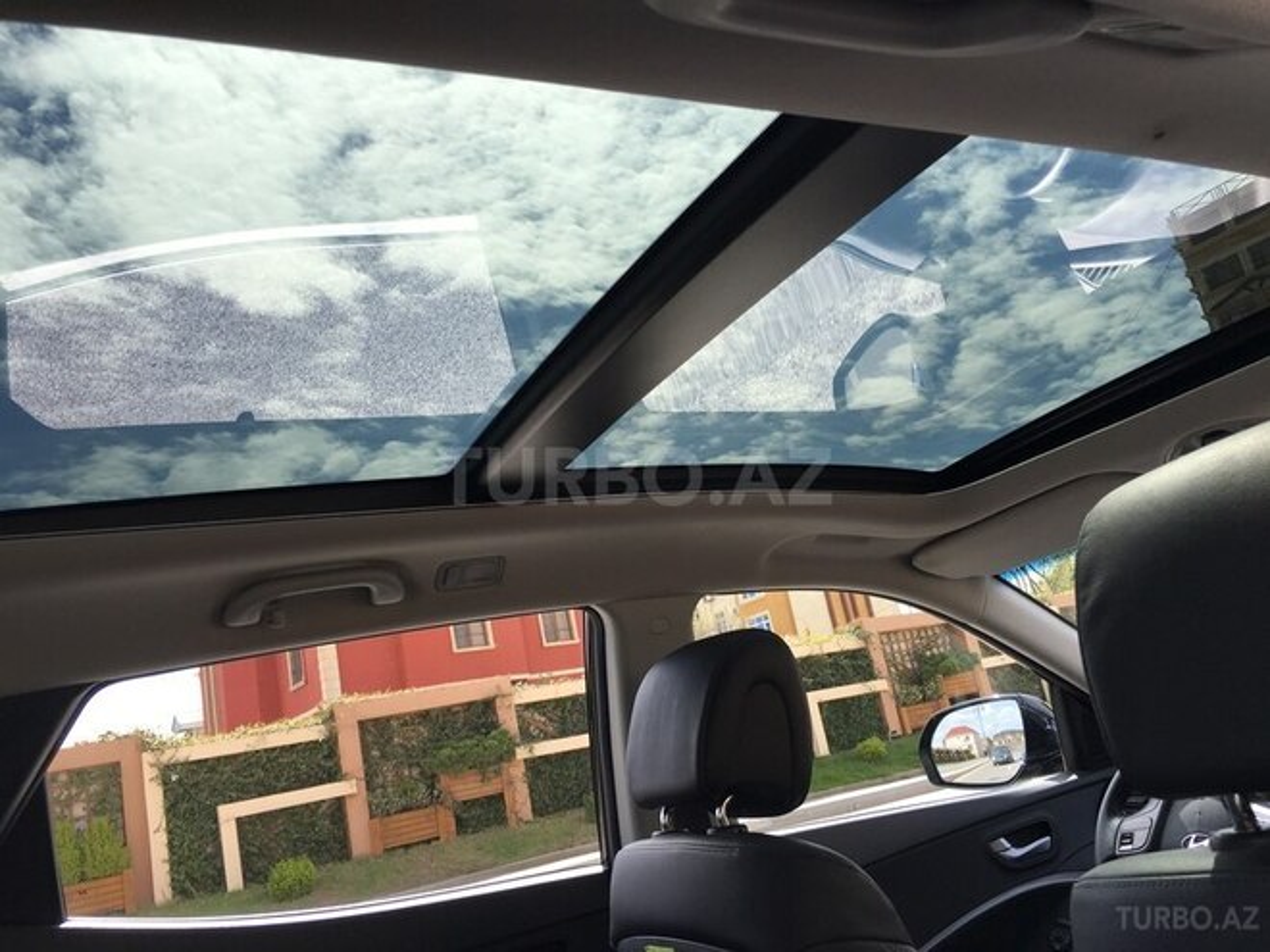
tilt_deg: +17.3
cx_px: 635
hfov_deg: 61.7
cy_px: 476
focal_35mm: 29
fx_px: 1064
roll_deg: +11.0
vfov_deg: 48.2
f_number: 2.2
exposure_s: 1/400
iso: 25
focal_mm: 4.15
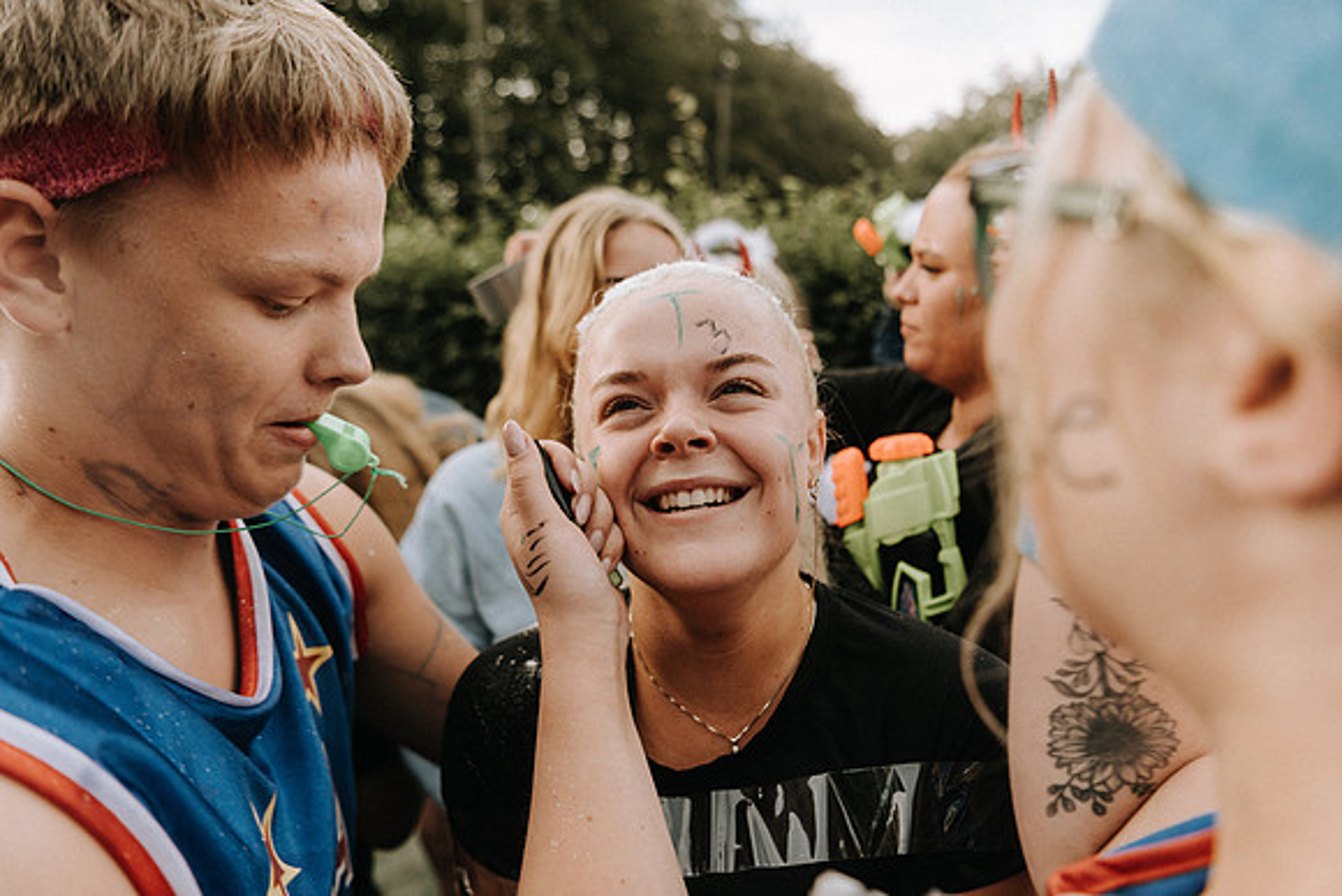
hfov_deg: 73.7
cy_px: 448
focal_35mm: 24
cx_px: 671
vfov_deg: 53.2
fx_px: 895
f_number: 2.8
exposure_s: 1/400
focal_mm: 24
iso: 125
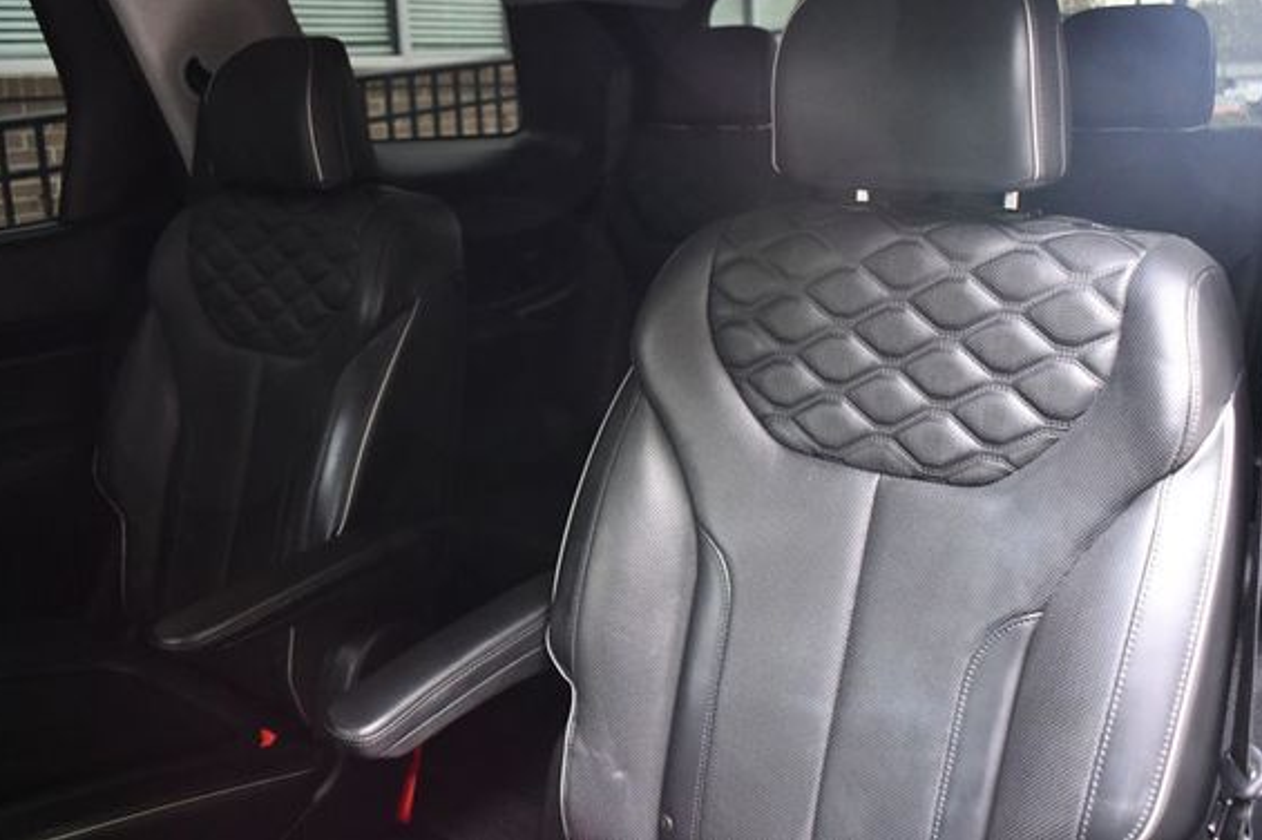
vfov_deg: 38.8
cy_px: 366
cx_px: 663
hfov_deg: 55.8
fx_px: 1191
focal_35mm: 34
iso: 3200
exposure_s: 1/125
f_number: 3.5
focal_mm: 20
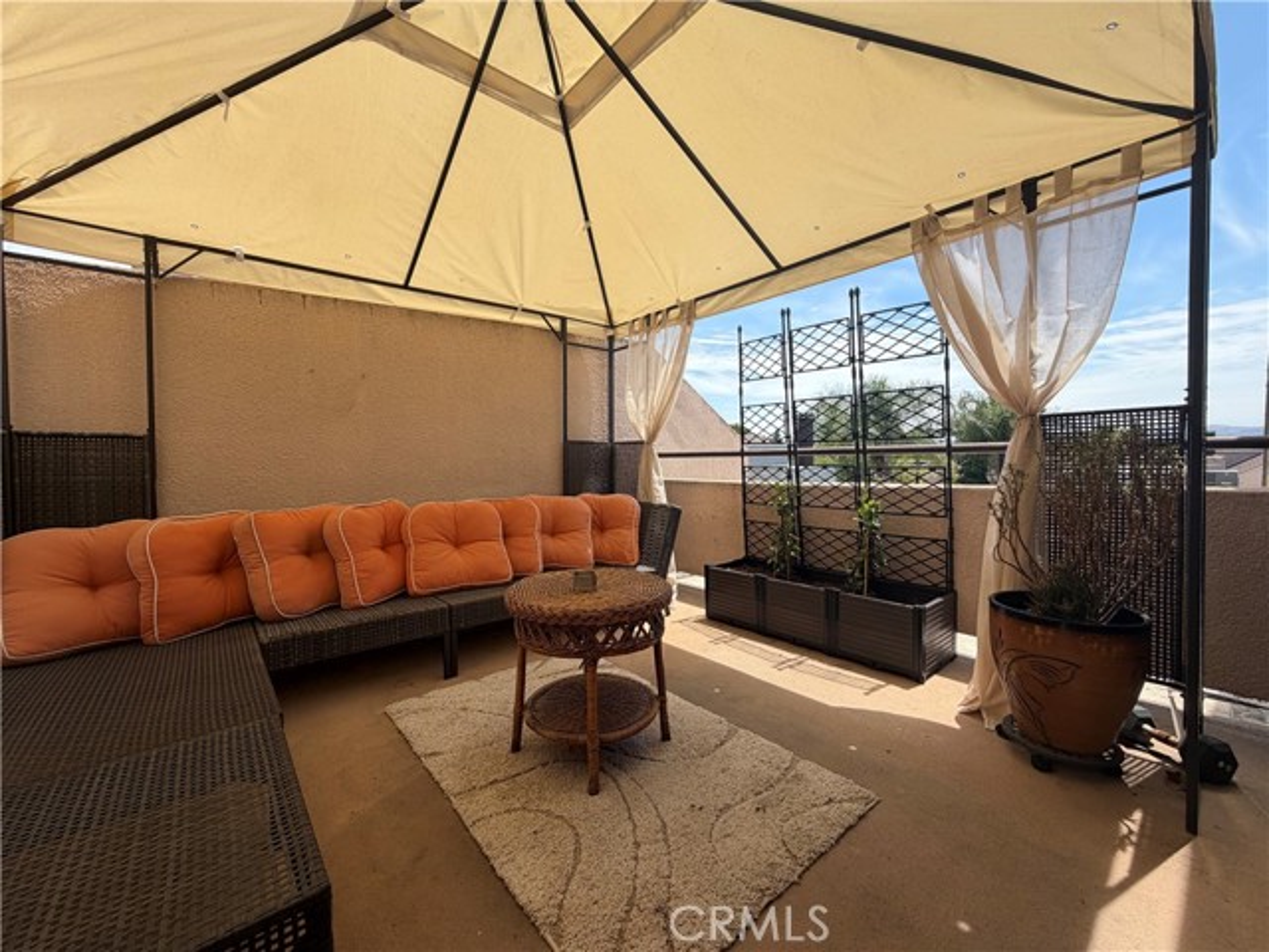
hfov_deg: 102.1
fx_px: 513
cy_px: 476
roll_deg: +2.2
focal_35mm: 14
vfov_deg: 85.7
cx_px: 634
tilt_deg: -2.9
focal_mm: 2.22
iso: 40
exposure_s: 1/770
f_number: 2.2
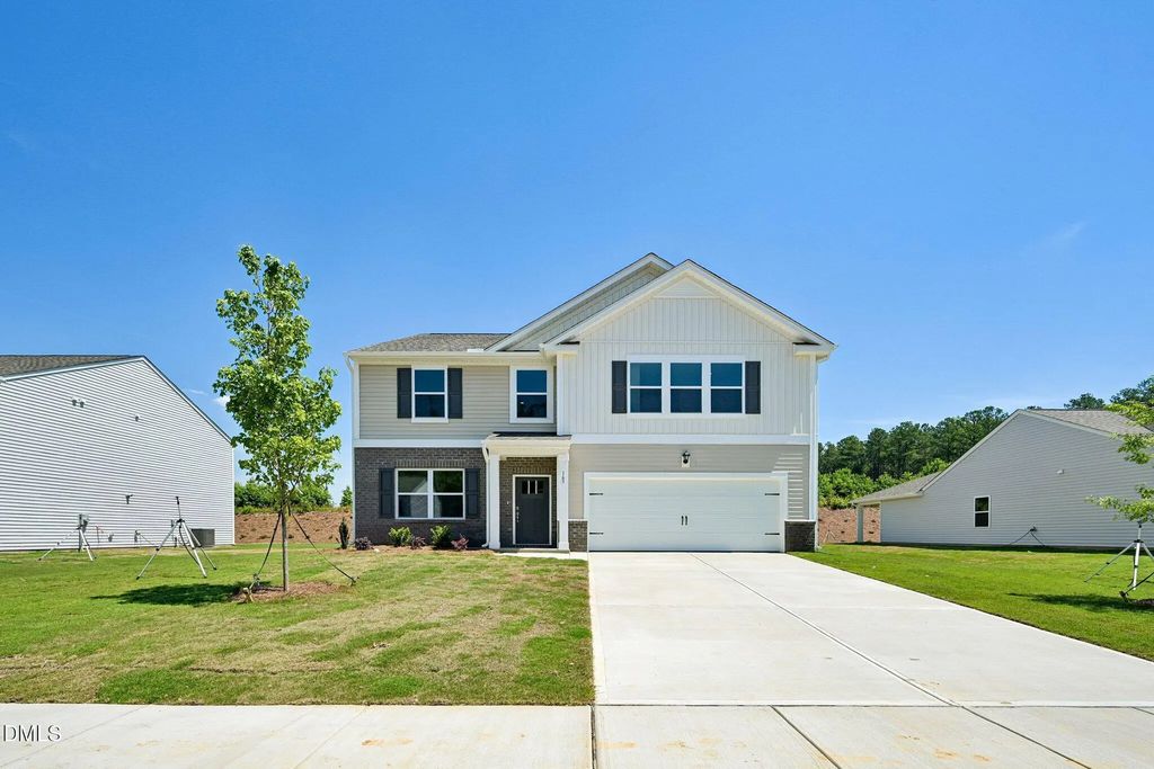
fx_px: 481
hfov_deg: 100.4
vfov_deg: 77.3
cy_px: 384
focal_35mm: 15
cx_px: 577
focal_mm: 15
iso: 100
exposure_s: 1/500
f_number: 8
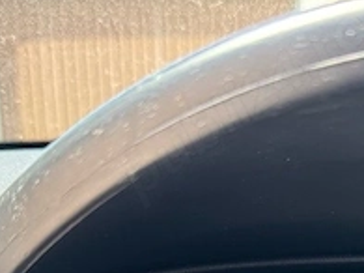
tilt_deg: -20.1
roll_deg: -1.0
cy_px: 406
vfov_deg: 17.8
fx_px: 778
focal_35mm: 74
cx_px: 319
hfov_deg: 25.6
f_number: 1.78
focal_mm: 6.76
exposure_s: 1/157
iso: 100
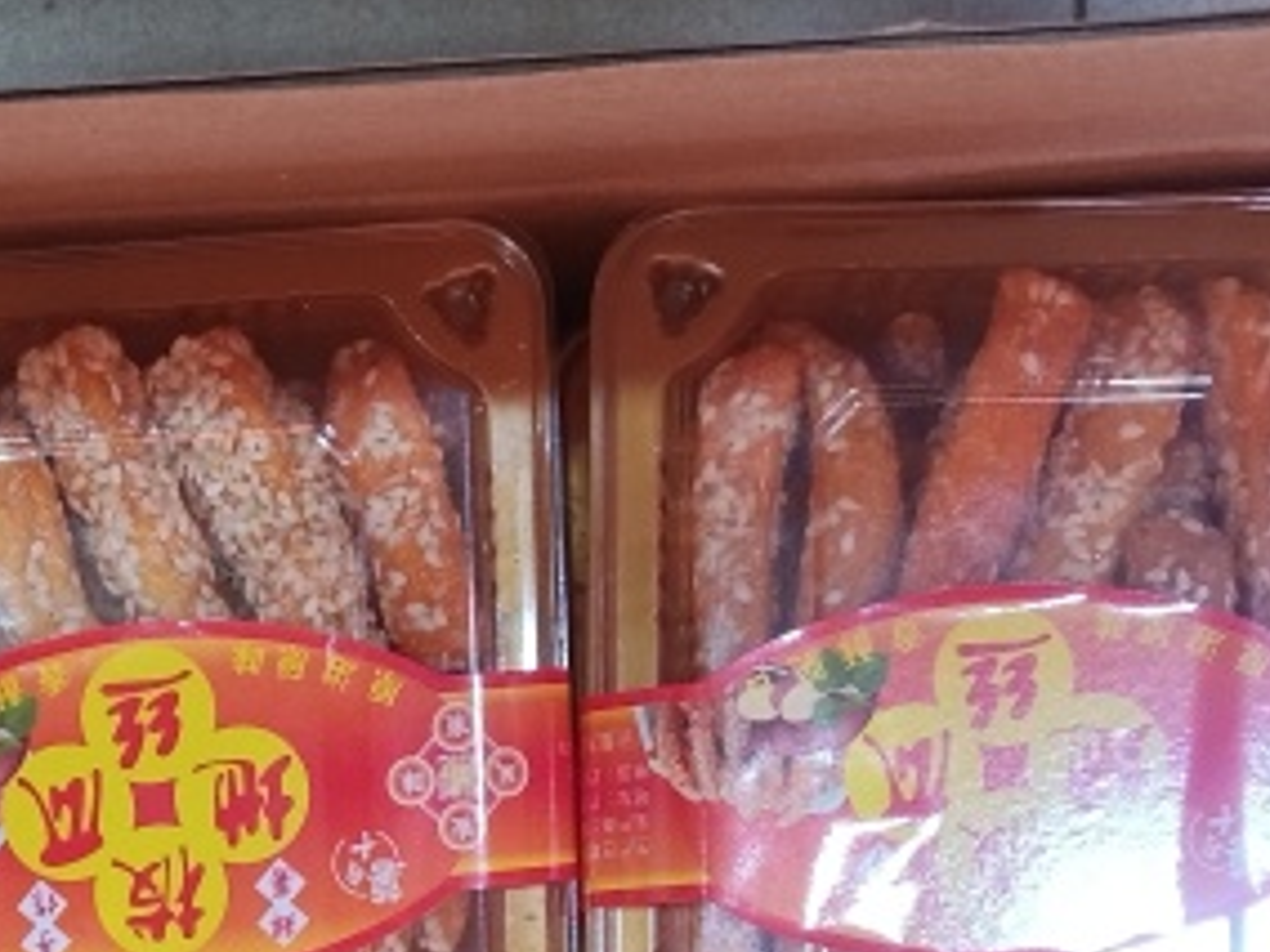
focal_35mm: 76
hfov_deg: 24.7
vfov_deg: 18.1
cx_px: 67
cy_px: 1229
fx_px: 2788
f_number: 1.8
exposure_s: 1/25
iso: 562
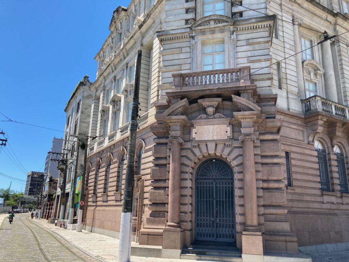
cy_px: 131
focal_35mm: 28
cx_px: 174
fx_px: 282
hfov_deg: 63.4
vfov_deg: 49.7
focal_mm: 3.99
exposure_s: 1/941
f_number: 1.8
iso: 20
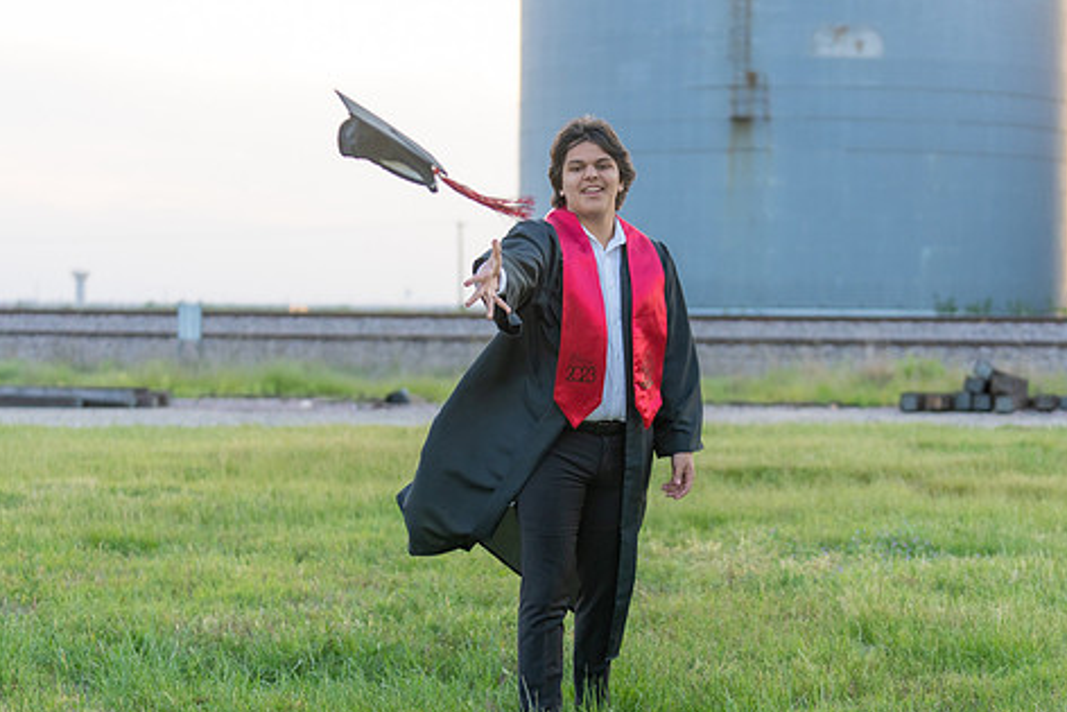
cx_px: 565
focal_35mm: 86
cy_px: 419
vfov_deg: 15.9
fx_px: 2550
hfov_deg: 23.6
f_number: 2.8
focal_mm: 70
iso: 1000
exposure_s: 1/1000
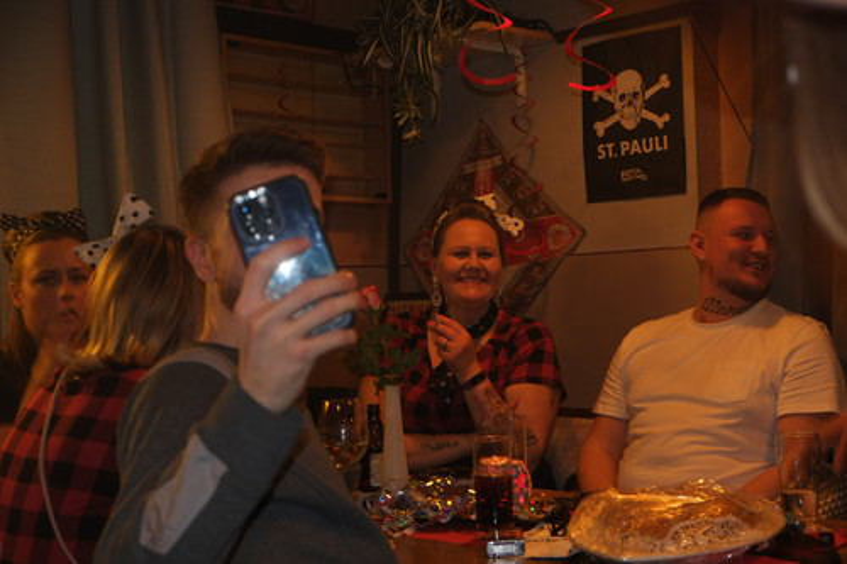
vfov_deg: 27.5
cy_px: 282
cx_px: 424
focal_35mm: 49
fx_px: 1152
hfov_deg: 40.4
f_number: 4.5
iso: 800
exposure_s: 1/15
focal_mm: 32.9
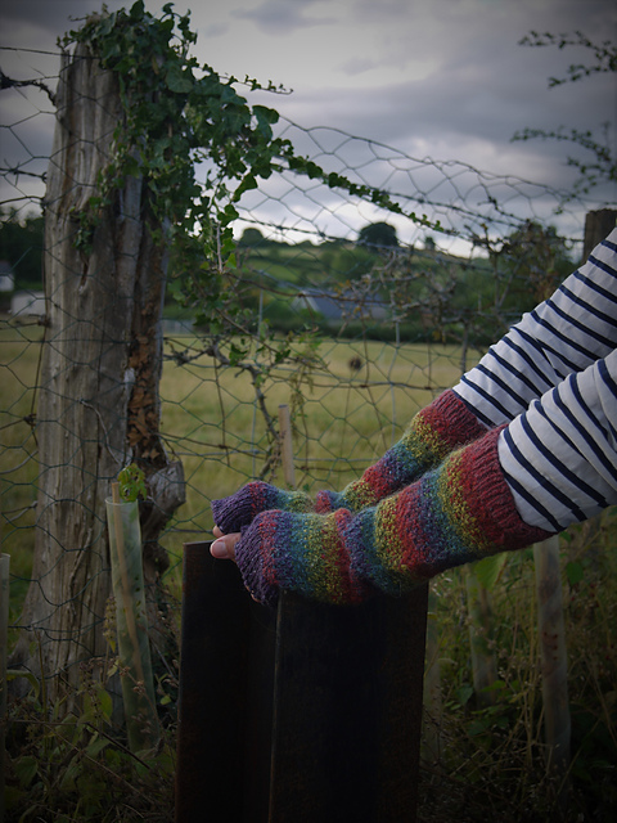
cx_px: 308
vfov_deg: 42.9
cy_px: 412
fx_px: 1046
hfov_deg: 32.9
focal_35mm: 44
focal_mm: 22
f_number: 4.5
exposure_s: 1/125
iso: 100
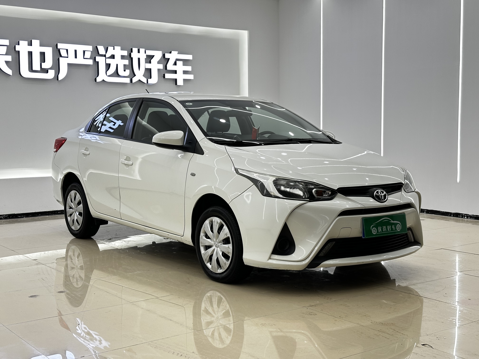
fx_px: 664
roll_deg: +0.2
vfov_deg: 30.3
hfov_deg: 39.7
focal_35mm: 48
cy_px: 180
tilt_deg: -3.8
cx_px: 240
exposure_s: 1/100
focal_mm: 6.86
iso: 50
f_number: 1.78
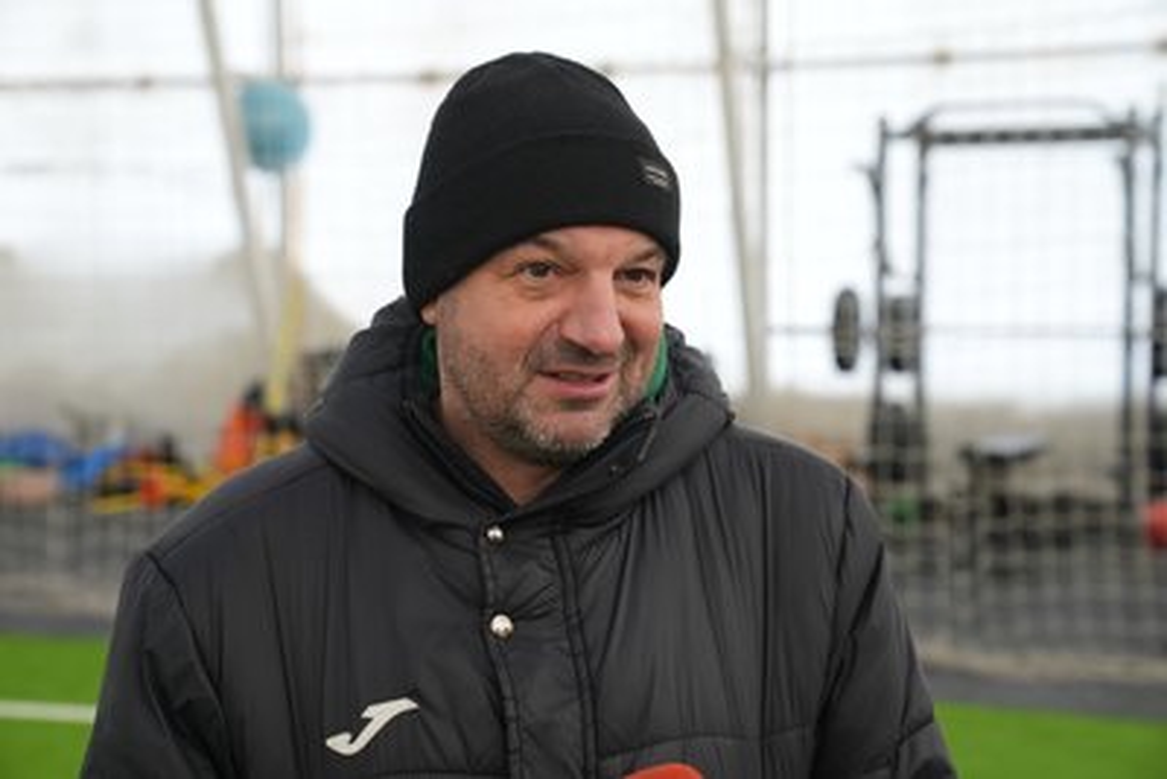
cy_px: 390
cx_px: 584
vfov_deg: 19.5
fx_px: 2270
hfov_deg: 28.8
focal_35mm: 70
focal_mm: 70
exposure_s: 1/250
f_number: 5
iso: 2500
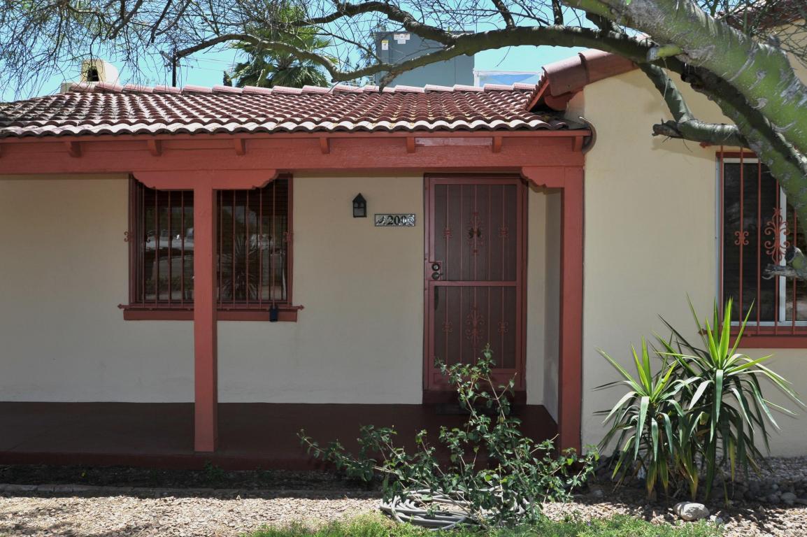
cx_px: 404
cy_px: 268
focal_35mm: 35
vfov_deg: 37.8
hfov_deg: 54.5
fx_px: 784
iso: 250
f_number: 11
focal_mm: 35
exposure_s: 1/320
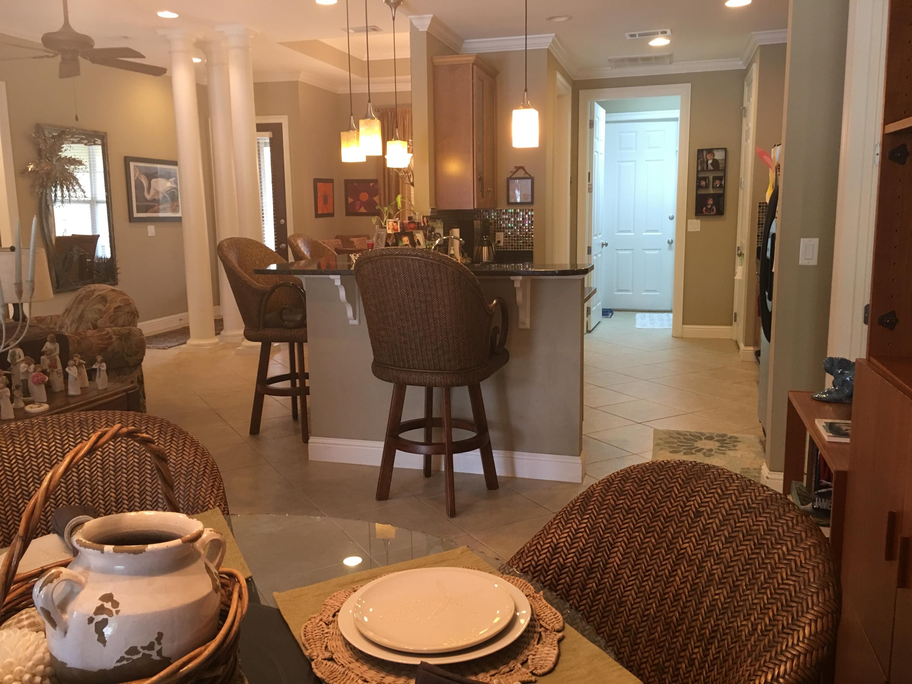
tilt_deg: -8.9
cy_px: 342
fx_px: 764
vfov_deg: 48.2
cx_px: 456
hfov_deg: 61.7
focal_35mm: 29
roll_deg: +0.3
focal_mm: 4.15
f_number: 2.2
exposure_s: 1/15
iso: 50
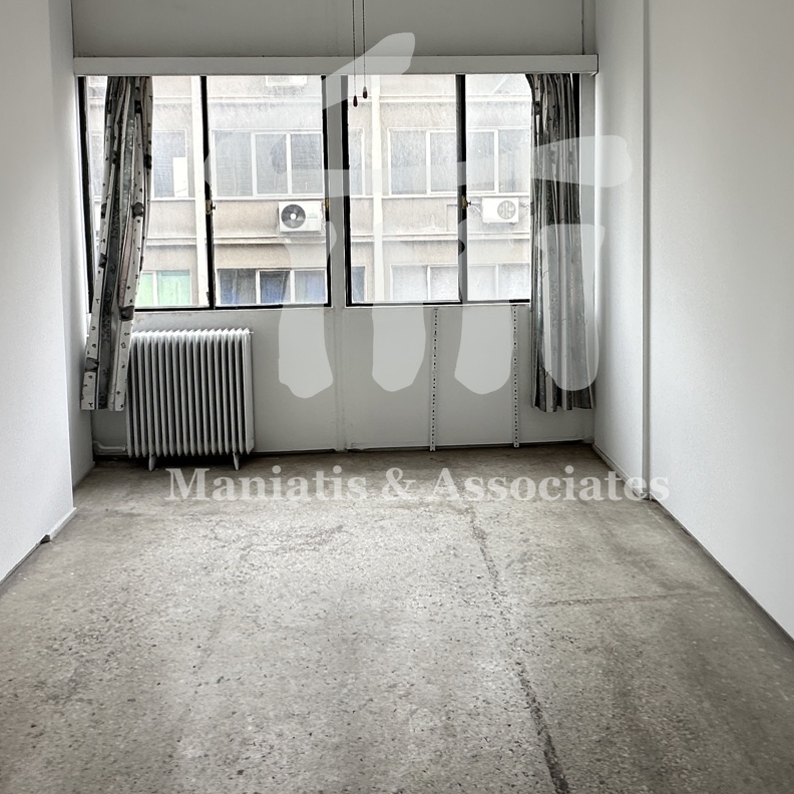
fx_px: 779
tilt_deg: -6.1
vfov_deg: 53.0
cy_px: 268
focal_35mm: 30
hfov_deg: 54.0
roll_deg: +1.2
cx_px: 415
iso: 40
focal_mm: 2.22
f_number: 2.2
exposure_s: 1/169
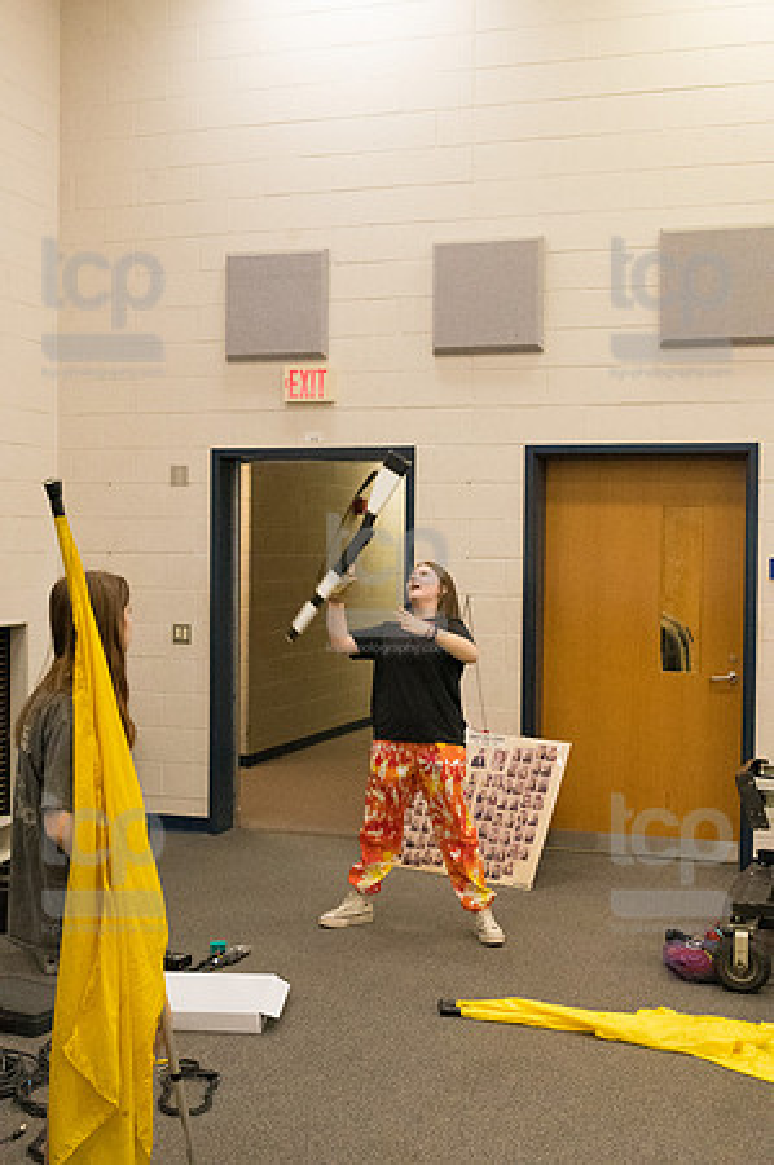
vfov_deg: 46.4
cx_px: 387
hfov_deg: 31.8
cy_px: 582
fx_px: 1358
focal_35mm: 42
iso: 10000
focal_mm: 28
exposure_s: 1/400
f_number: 5.6
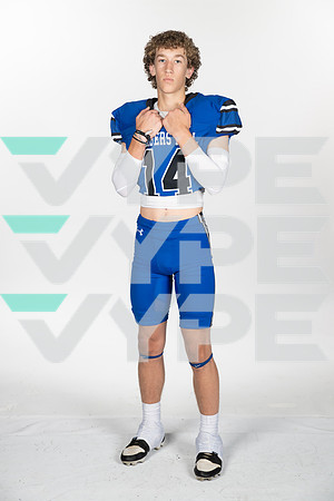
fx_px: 974
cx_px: 167
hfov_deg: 19.5
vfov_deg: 28.8
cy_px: 250
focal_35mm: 70
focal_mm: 70
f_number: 7.1
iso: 250
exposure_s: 1/400
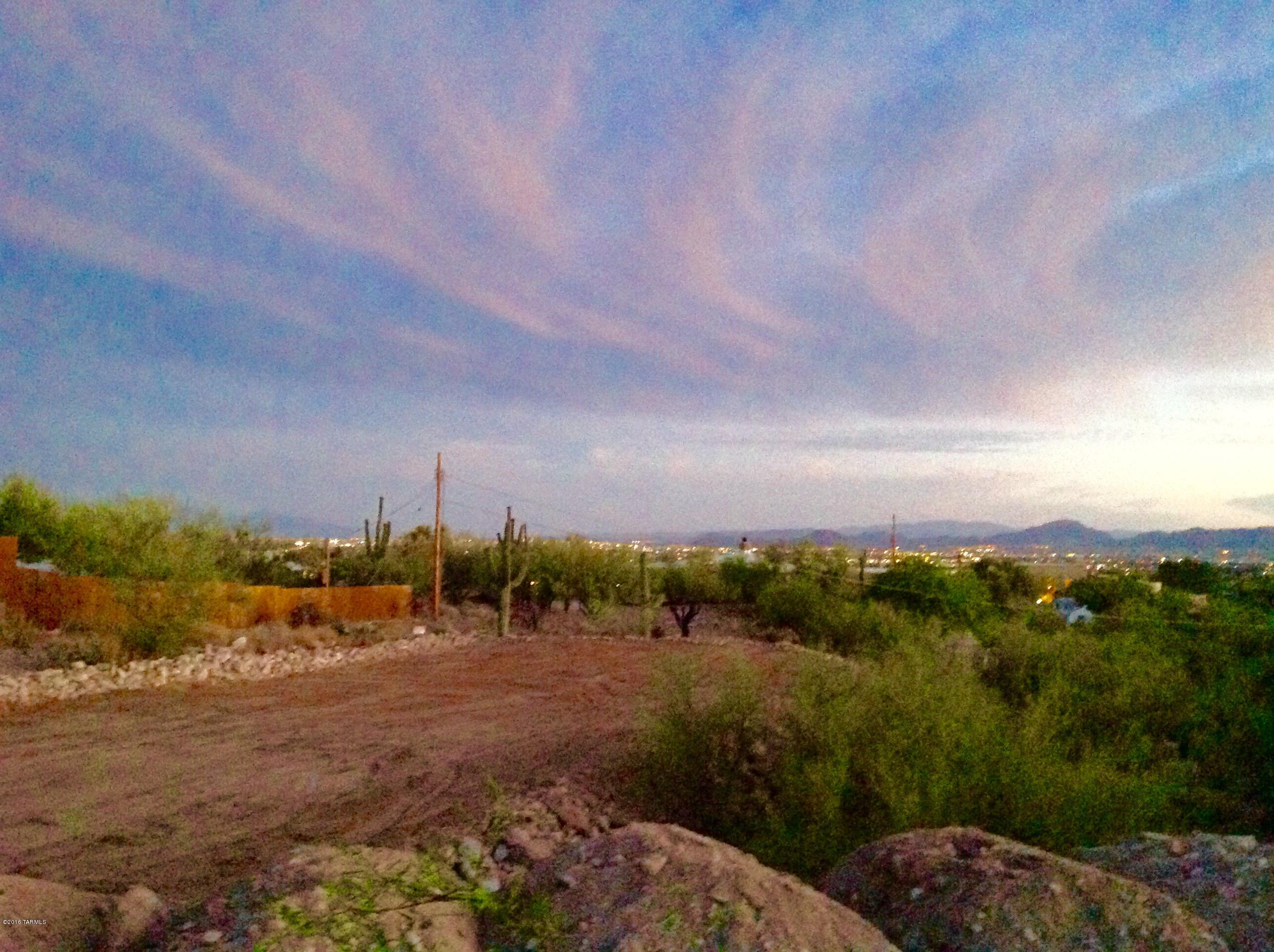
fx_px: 1286
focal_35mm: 35
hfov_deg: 52.7
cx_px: 637
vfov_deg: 40.6
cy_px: 476
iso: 800
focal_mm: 4.28
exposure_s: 1/15
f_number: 2.4
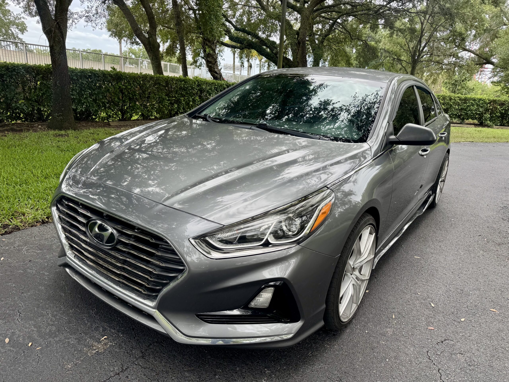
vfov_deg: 56.8
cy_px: 191
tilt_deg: -18.1
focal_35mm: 24
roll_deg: -5.6
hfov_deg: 71.6
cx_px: 254
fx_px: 353
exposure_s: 1/1261
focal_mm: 6.76
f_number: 1.78
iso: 80
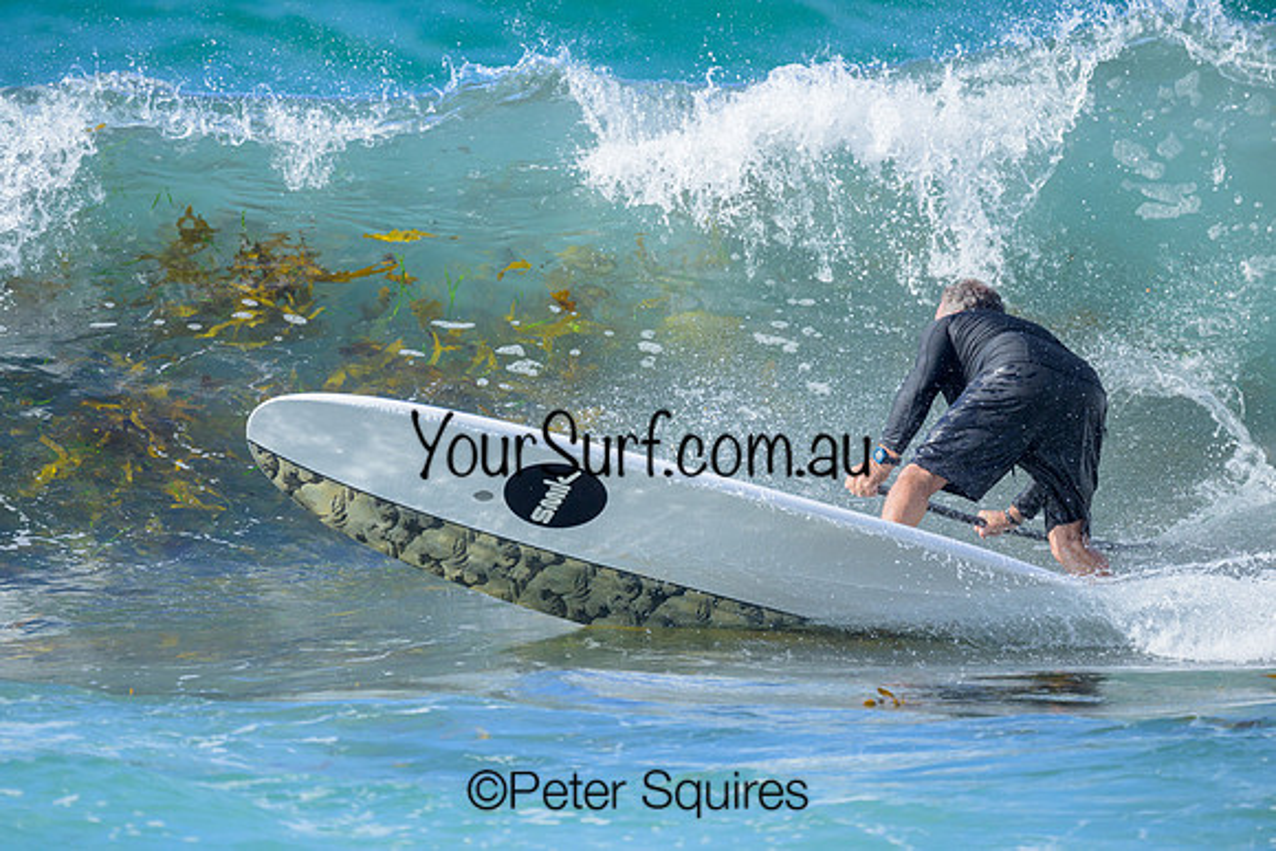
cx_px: 638
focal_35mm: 800
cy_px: 426
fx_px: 28361
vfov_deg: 1.7
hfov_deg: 2.6
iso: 560
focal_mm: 800
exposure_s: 1/2000
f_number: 6.3
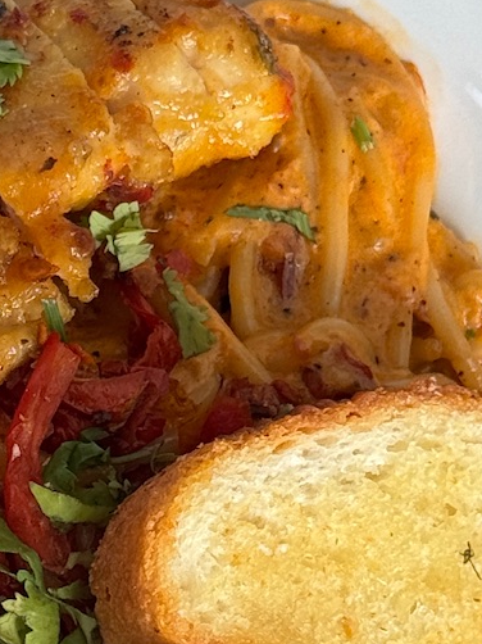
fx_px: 3642
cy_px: 485
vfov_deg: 10.1
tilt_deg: -85.3
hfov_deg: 7.5
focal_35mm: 196
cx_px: -59
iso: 80
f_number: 1.78
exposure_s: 1/499
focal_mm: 6.76
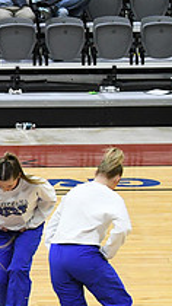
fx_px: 2629
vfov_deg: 6.7
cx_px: -246
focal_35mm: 324
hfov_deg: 3.7
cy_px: 225
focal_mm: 75
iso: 4000
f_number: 4
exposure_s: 1/250
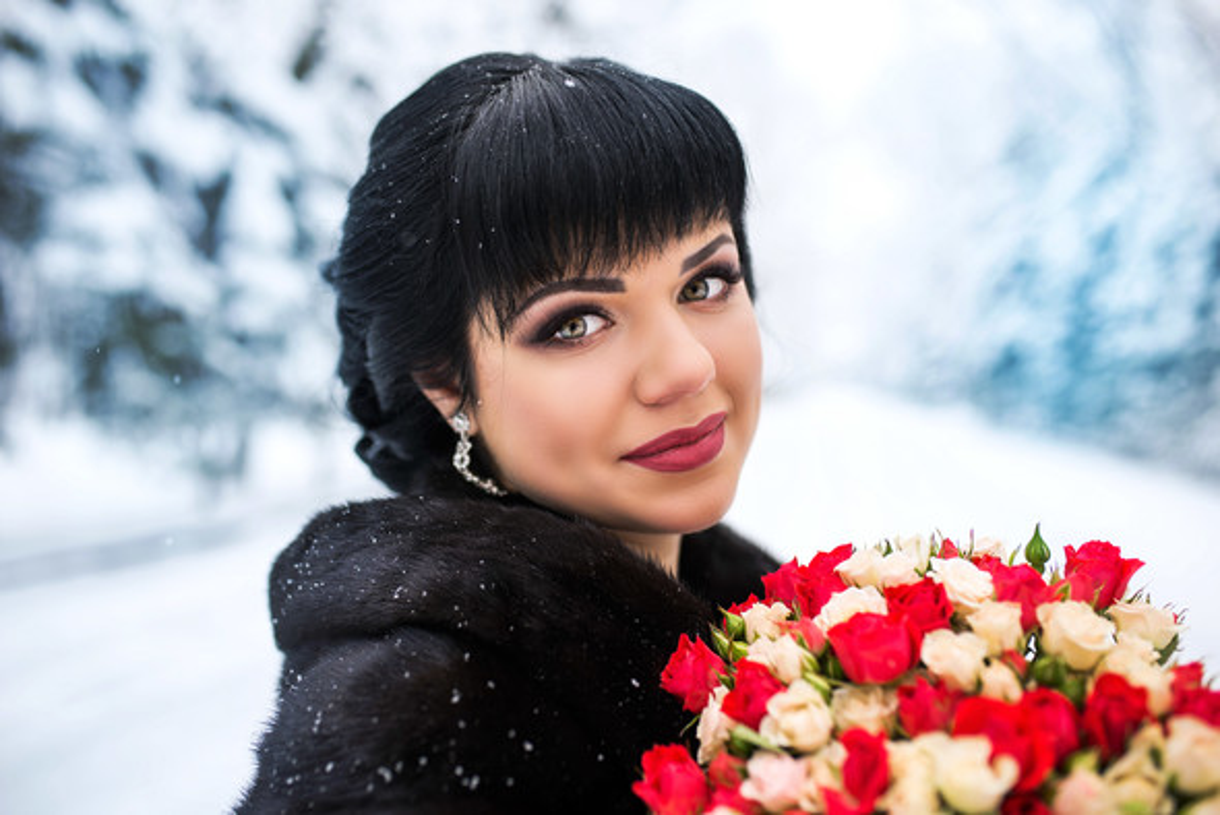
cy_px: 408
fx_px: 1187
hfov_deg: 54.4
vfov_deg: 37.9
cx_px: 610
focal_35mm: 35
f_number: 2.2
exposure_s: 1/500
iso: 125
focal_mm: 35
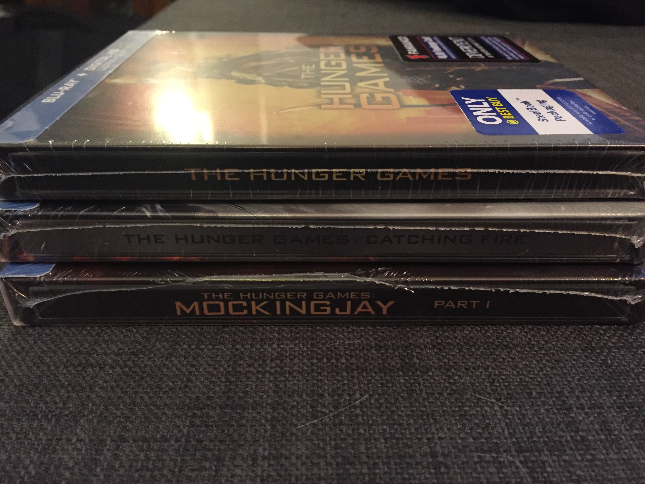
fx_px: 540
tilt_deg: -30.7
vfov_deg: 48.2
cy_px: 242
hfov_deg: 61.7
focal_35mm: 29
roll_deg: -0.5
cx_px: 322
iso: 250
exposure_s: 1/15
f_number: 2.2
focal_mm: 4.15
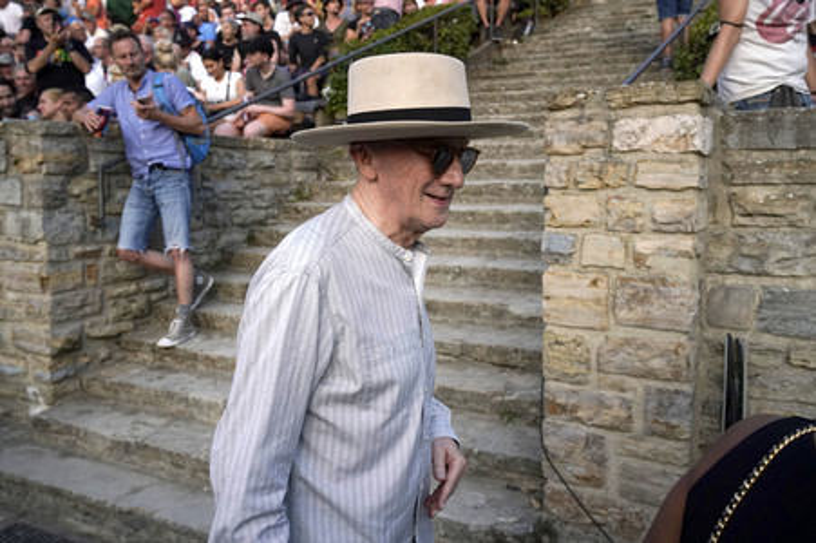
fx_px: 657
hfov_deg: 63.7
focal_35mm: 29
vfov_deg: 44.9
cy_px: 272
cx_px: 408
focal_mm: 29
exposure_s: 1/1600
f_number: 5.6
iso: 1250
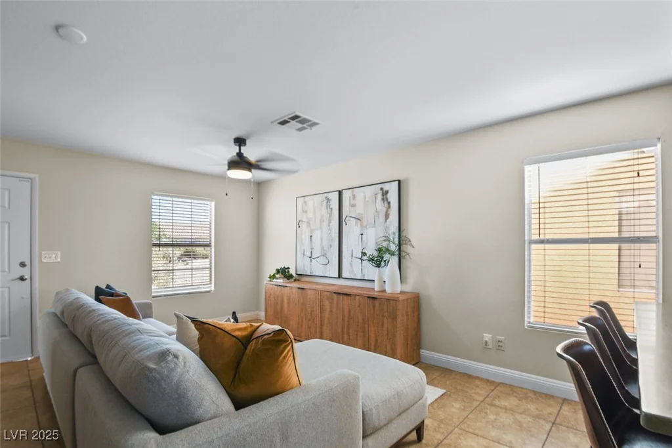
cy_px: 224
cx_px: 336
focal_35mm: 16
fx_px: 299
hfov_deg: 96.7
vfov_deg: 73.8
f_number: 9
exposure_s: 1/13
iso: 250
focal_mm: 16
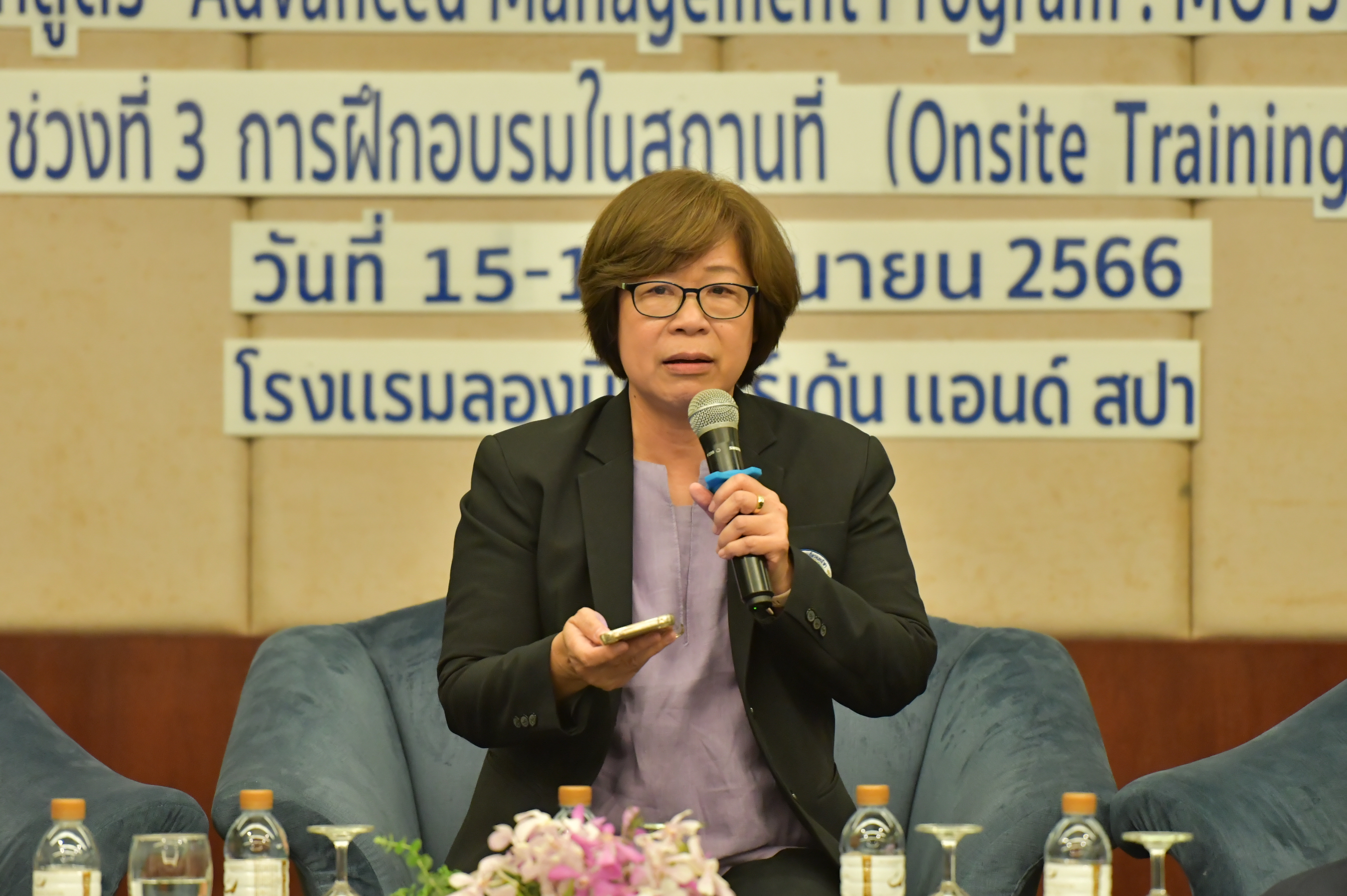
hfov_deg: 6.9
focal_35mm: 300
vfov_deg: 4.6
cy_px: 448
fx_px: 11219
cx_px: 674
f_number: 2.8
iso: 2500
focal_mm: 200
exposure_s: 1/125
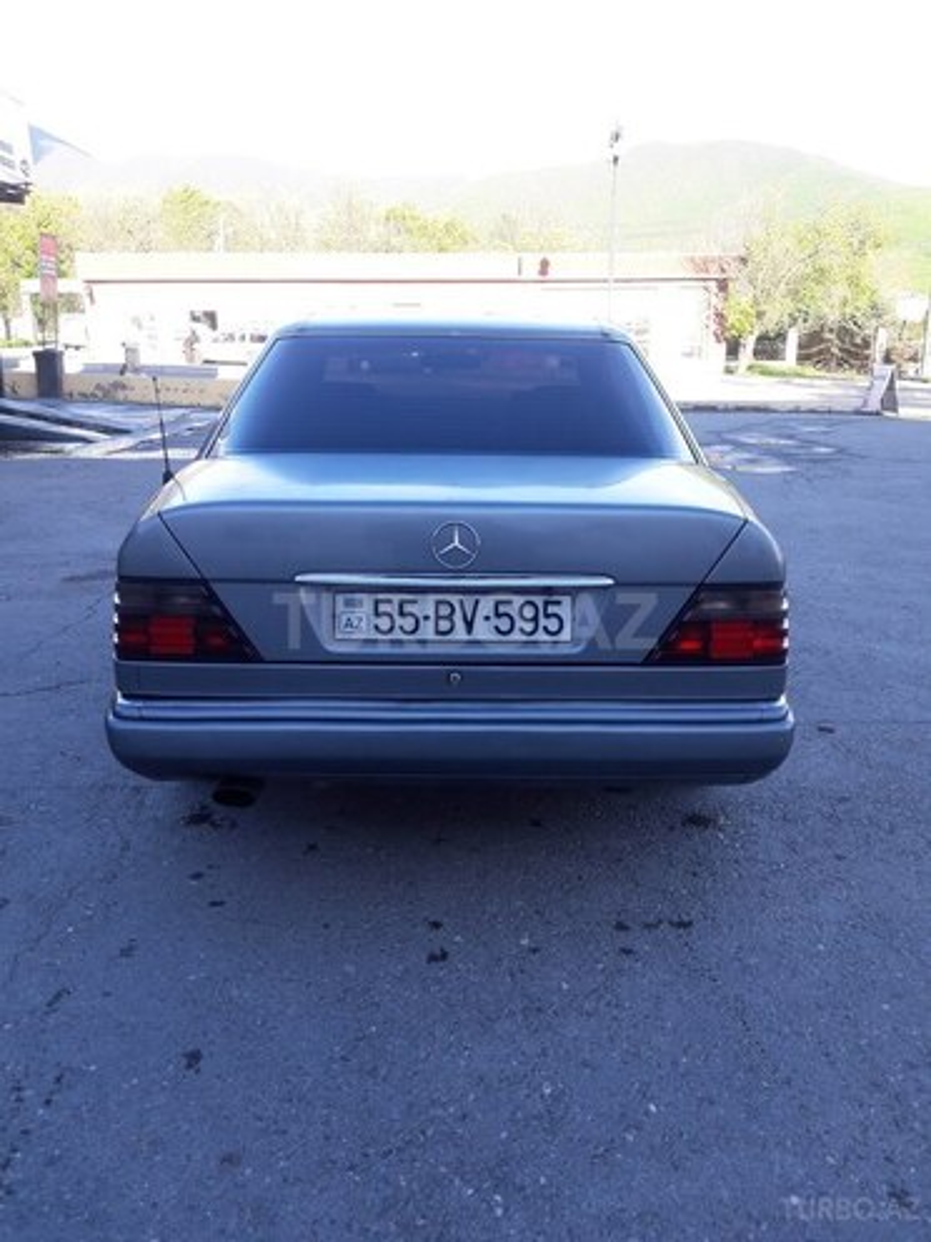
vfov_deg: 63.4
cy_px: 621
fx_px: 1004
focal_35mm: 28
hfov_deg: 49.7
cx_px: 466
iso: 40
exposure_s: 1/226
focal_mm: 3.7
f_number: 1.9
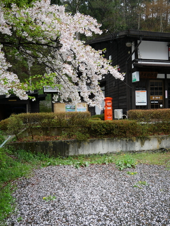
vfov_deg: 59.9
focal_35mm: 30
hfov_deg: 46.9
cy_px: 113
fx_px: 196
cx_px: 85
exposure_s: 1/100
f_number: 3.7
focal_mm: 15
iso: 200
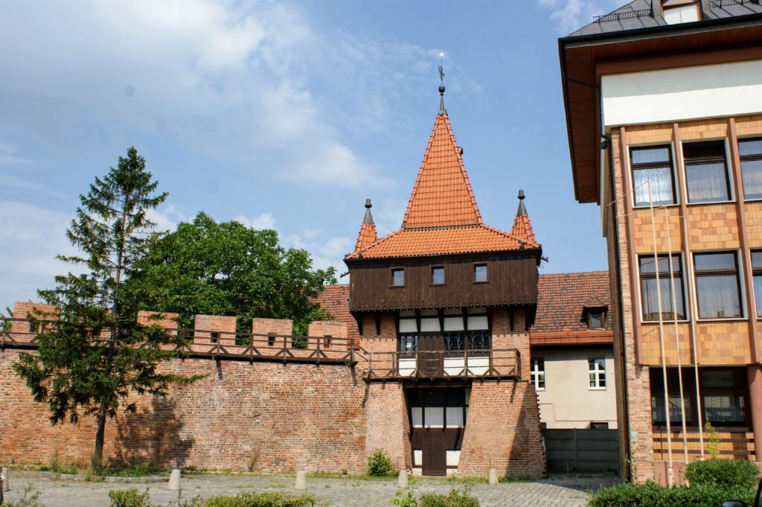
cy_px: 254
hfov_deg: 57.3
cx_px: 381
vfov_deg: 39.9
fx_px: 698
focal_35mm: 33
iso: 100
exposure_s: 1/250
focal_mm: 22
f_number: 10
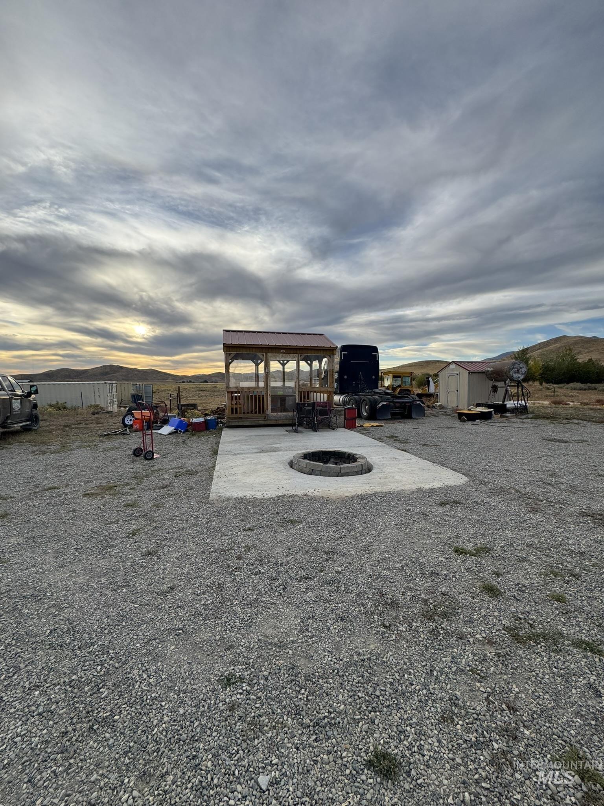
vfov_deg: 102.1
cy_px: 403
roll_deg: -0.4
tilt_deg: -3.9
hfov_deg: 85.7
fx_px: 326
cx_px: 302
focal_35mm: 14
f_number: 2.2
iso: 40
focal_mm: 2.22
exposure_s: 1/879
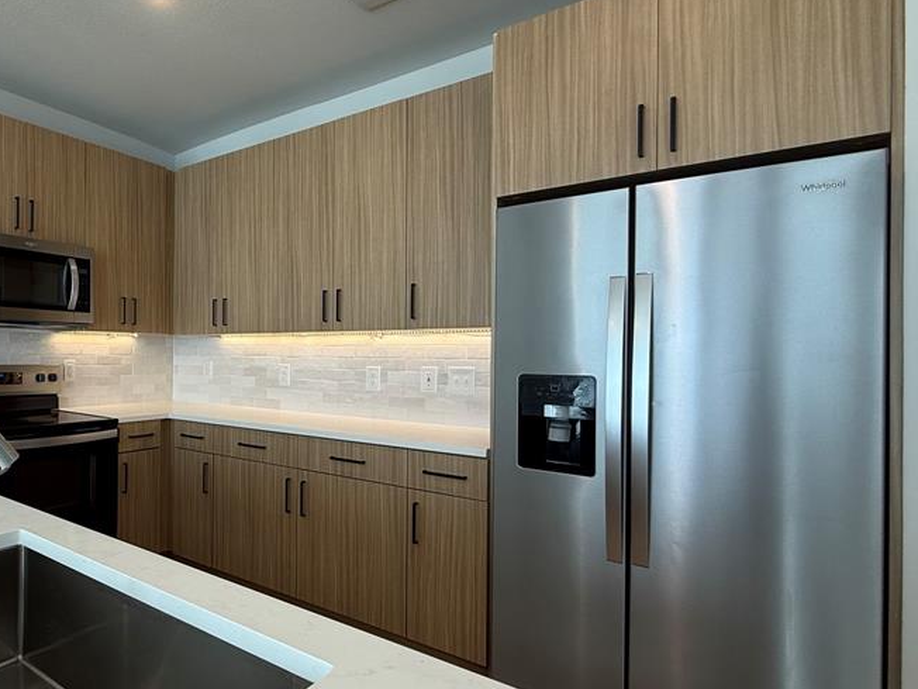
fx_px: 583
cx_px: 208
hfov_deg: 70.2
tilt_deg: +0.4
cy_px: 352
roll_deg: -0.5
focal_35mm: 22
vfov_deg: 61.1
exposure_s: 1/120
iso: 100
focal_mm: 2.22
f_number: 2.2
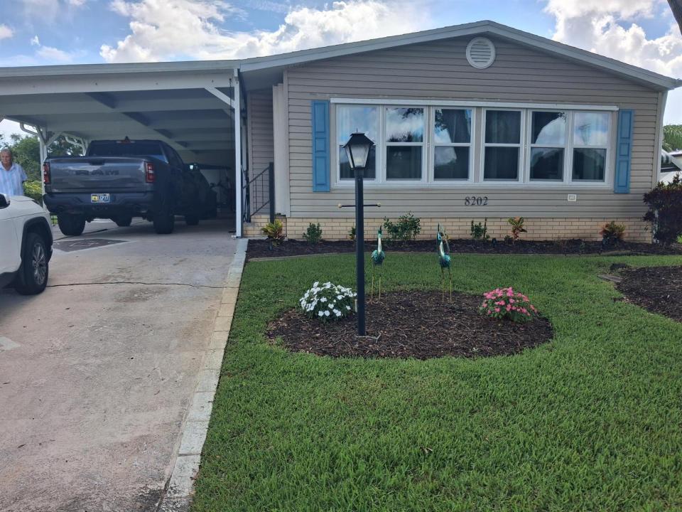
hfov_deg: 65.3
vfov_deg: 51.4
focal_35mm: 27
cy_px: 256
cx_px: 341
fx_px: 532
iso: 25
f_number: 1.8
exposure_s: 1/286
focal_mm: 4
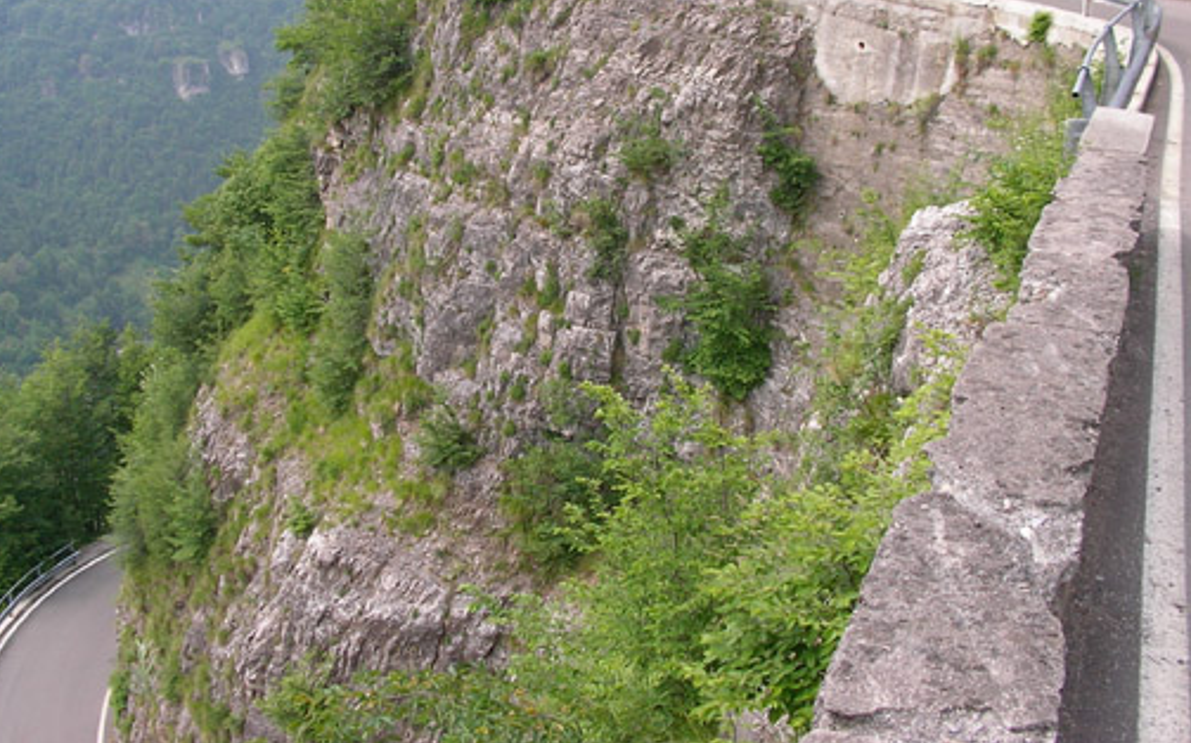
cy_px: 235
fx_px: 1557
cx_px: 542
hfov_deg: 41.8
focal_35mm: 48
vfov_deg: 26.7
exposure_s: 1/283
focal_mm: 5.8
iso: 50
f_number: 3.5
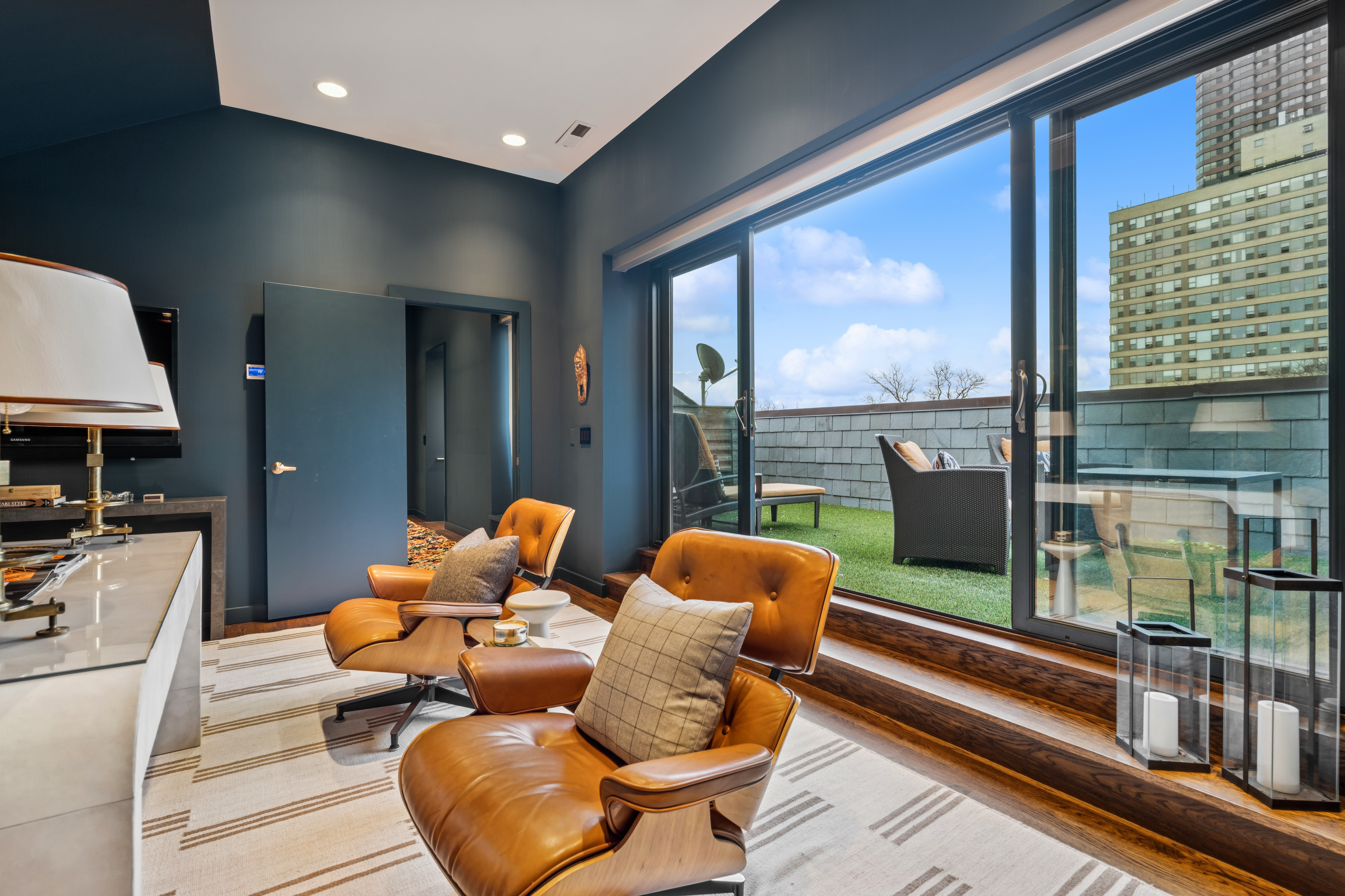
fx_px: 598
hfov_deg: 96.7
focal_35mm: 16
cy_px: 448
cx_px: 672
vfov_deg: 73.7
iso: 320
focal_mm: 16
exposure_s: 1/6
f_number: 8
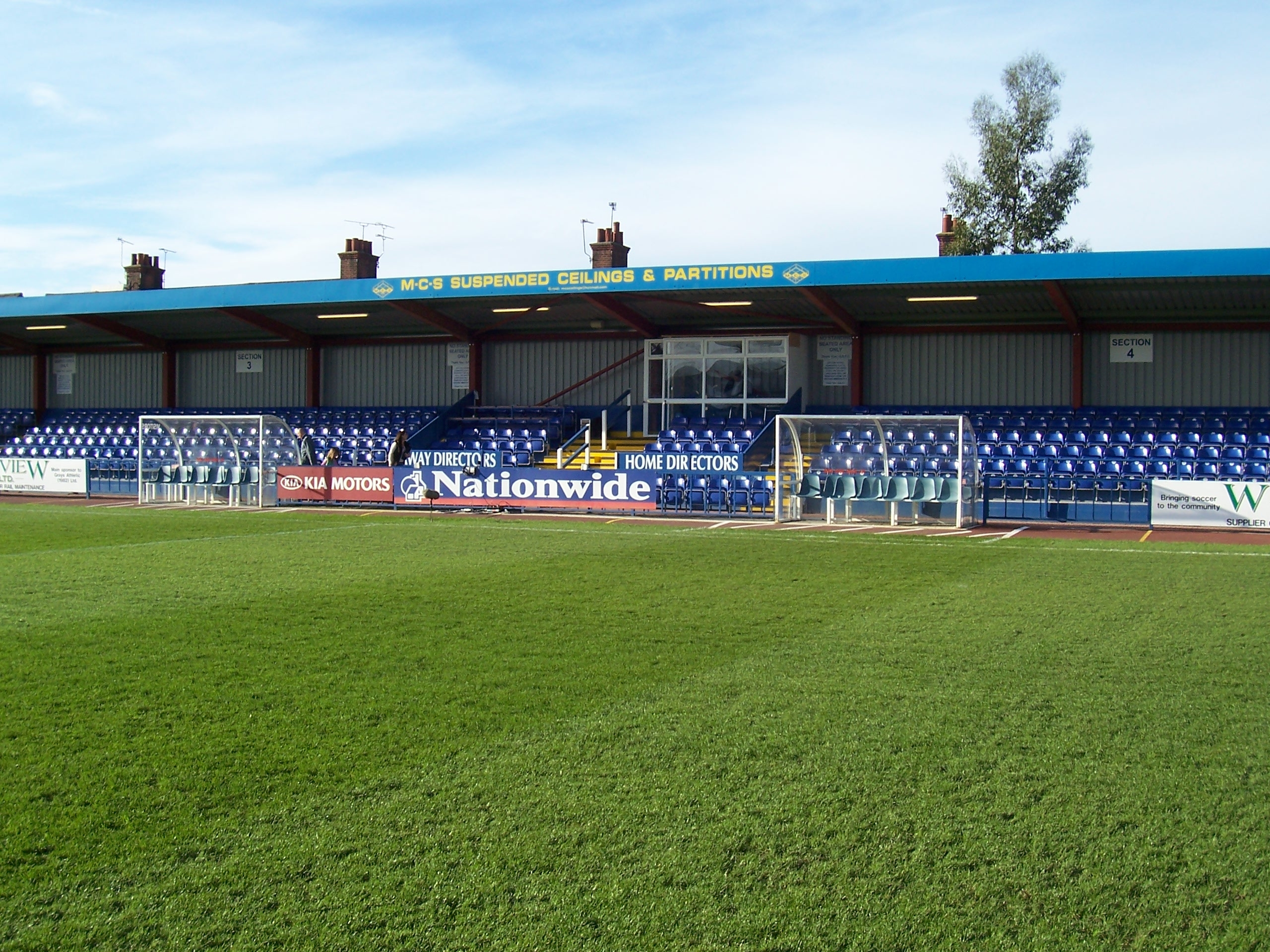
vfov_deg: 34.3
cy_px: 476
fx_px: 1541
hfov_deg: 44.8
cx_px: 635
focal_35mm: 42
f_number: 5.6
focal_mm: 7
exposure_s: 1/250
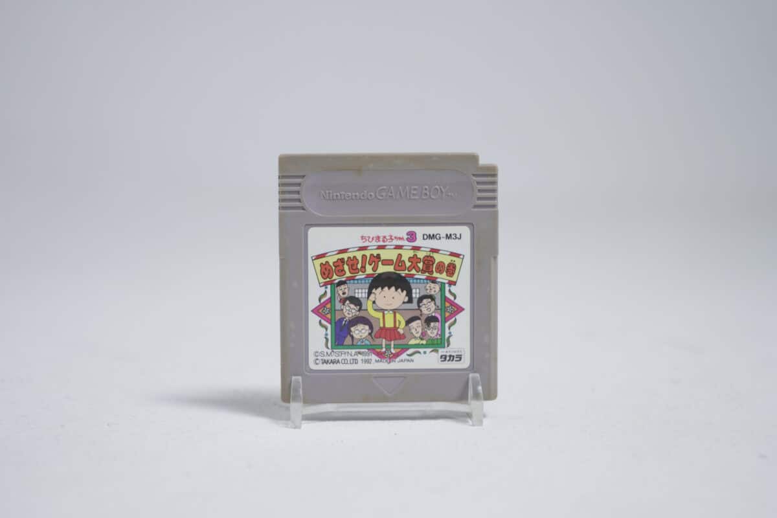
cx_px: 388
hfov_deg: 28.8
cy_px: 259
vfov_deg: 19.5
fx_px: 1511
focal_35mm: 70
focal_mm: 70
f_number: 5.6
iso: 100
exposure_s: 1/6
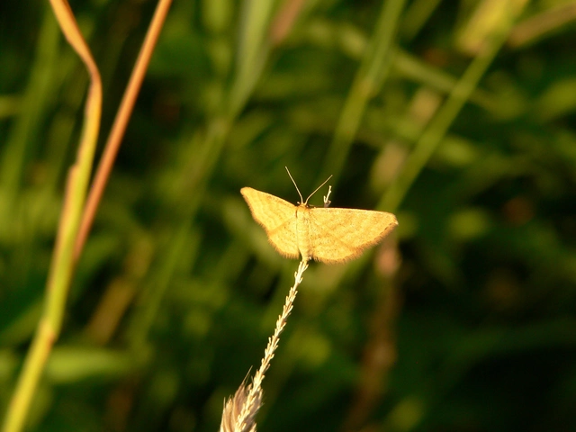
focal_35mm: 88
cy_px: 216
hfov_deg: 22.3
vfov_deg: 16.8
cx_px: 288
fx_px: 1464
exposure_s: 1/320
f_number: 4
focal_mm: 14.6
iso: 100
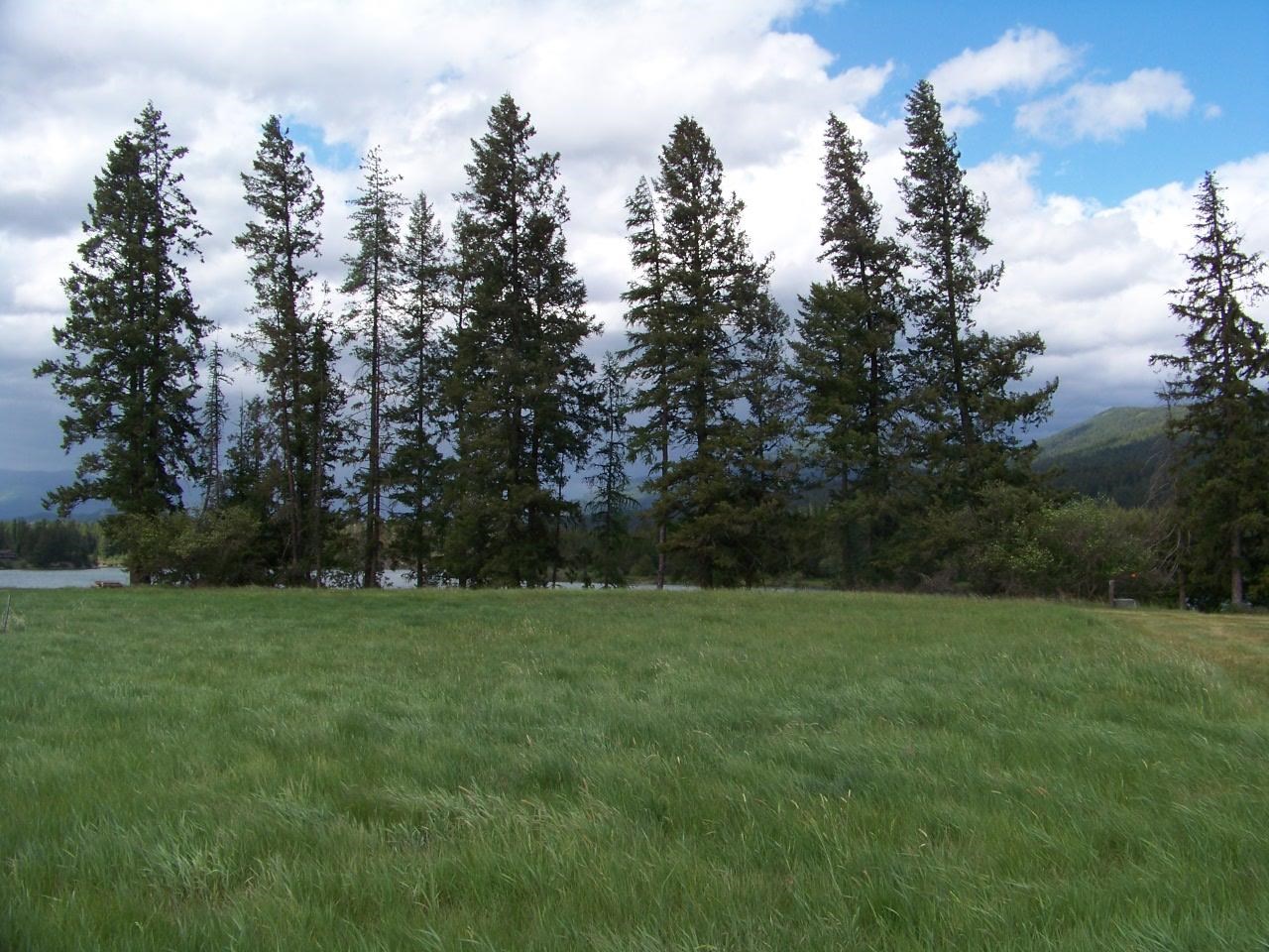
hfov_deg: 51.4
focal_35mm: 36
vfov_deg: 39.7
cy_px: 476
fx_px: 1320
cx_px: 634
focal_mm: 5.85
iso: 64
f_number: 5.6
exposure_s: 1/250
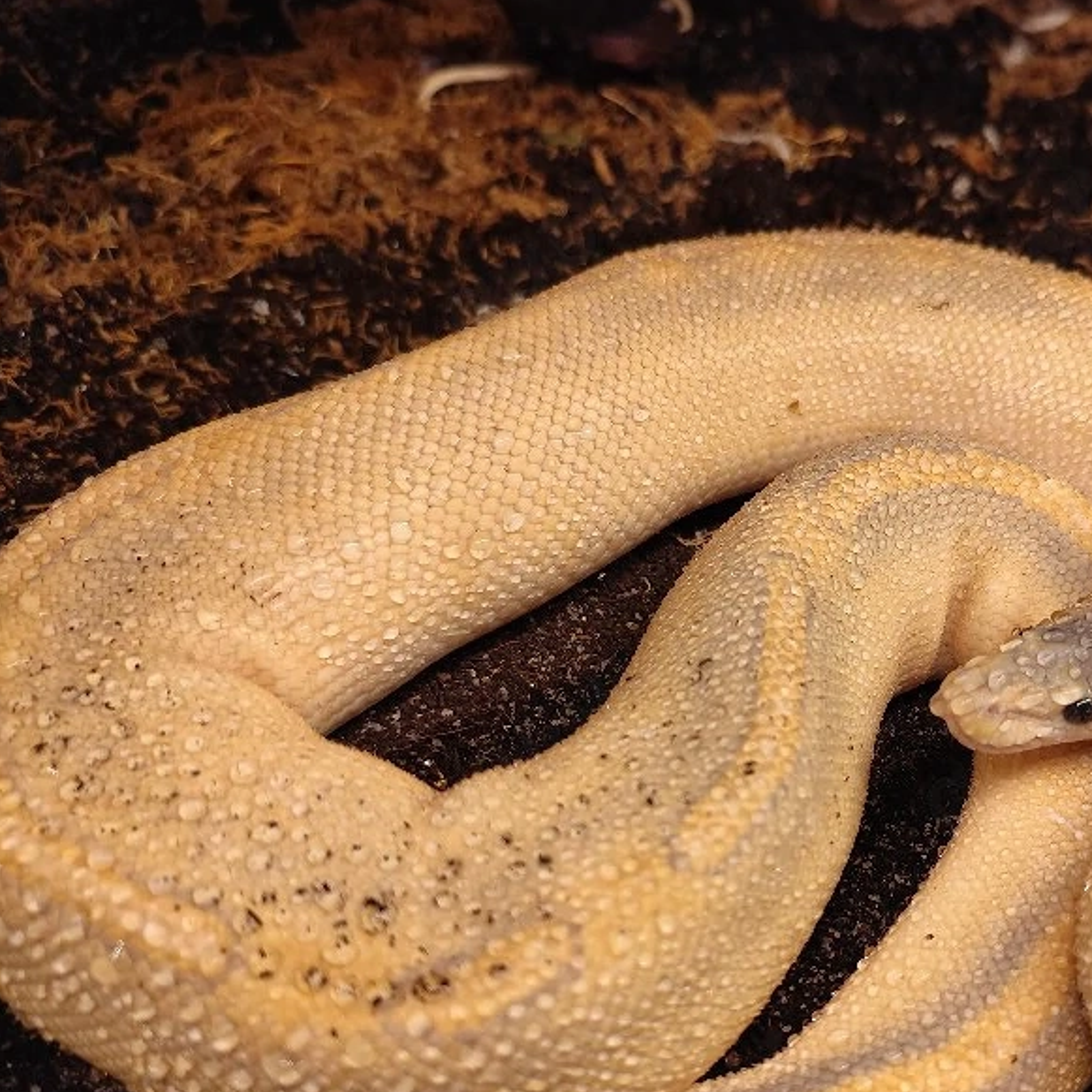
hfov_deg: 46.2
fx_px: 1249
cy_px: 697
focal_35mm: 35
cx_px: 759
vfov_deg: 46.7
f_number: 1.65
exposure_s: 1/33.3
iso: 1000
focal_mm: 6.19
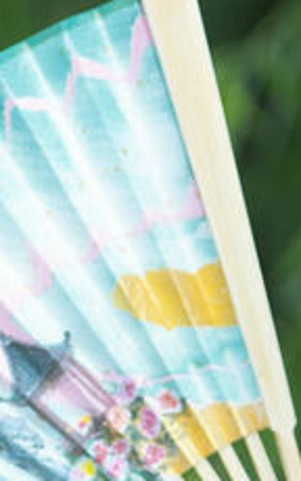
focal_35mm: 1047
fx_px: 13725
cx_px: 207
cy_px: 20
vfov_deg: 2.0
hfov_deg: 1.3
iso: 100
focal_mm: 150
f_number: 2.8
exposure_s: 1/640
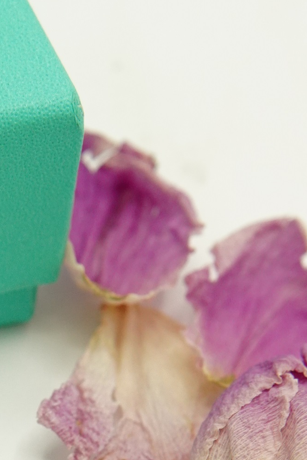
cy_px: 568
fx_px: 2609
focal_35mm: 204
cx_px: -59
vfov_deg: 9.9
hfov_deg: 6.7
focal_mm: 50
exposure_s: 1/1250
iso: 1600
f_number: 5
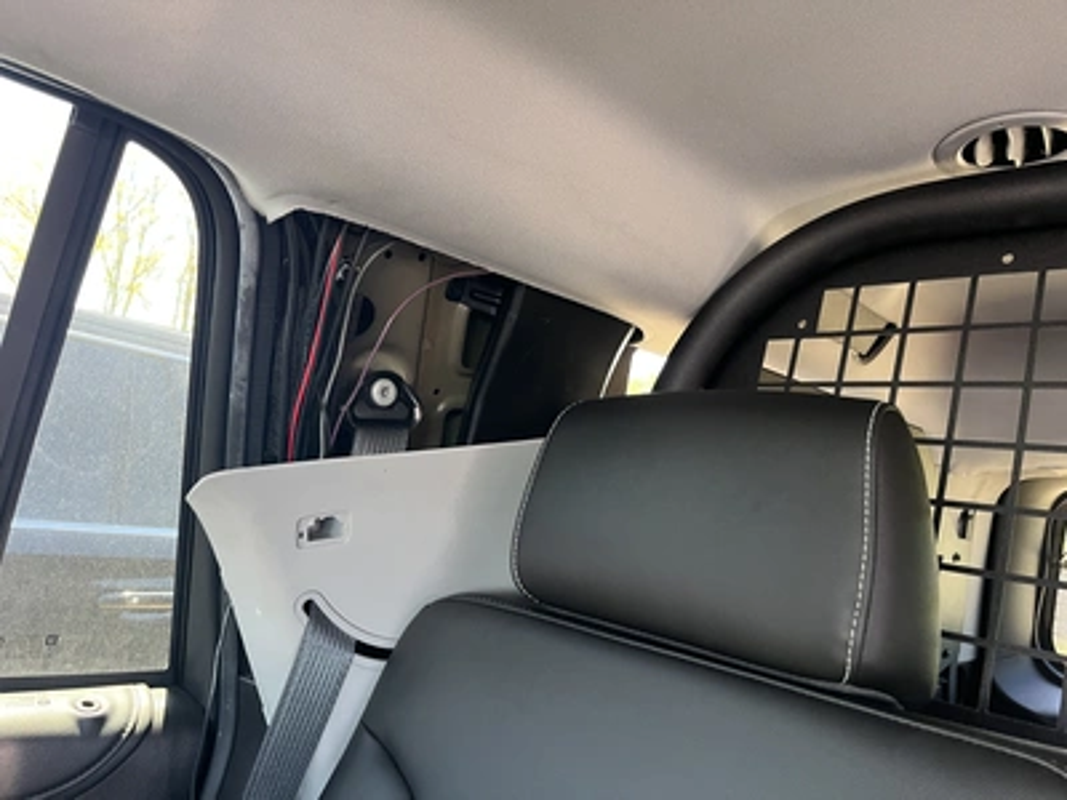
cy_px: 400
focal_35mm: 26
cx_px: 534
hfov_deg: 67.3
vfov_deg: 53.1
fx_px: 801
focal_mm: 5.1
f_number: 1.6
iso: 200
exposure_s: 1/50
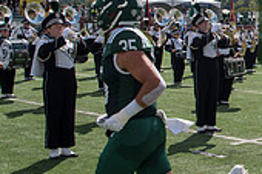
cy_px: 38
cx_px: 375
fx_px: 596
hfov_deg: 21.4
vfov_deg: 16.5
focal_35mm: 82
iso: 200
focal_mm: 24
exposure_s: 1/1000
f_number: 7.1
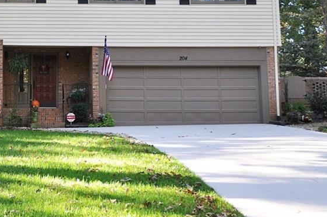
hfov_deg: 24.9
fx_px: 725
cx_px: 60
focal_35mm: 80
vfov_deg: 16.9
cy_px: 36
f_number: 4.5
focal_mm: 29
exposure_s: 1/100
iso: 200
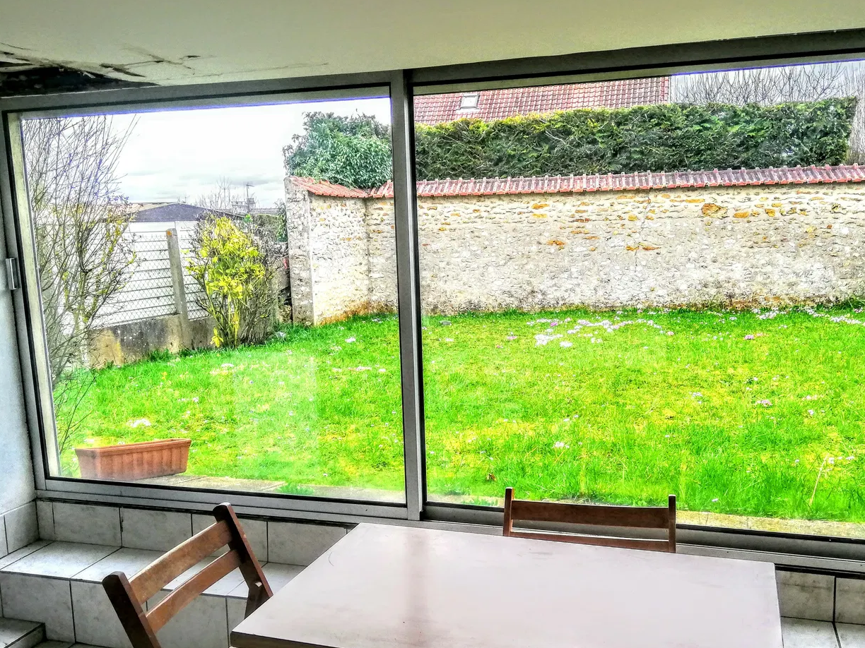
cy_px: 371
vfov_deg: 41.7
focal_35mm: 34
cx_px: 456
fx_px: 850
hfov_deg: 53.9
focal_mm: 3.81
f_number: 2.2
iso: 64
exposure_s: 1/100
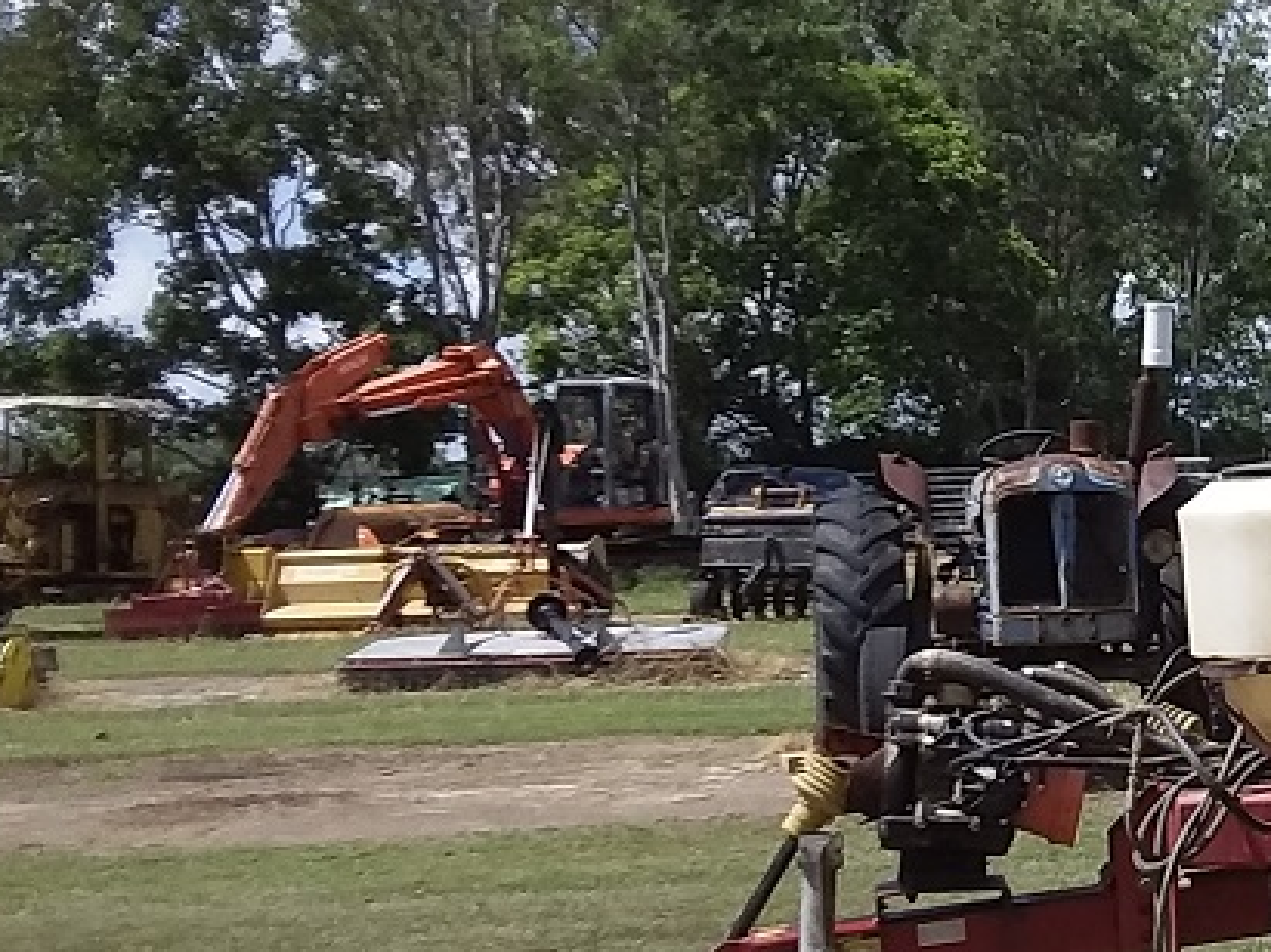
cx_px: 1877
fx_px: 3267
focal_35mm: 89
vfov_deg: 16.6
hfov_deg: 19.4
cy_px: 587
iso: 40
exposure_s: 1/1776
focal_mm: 2.91
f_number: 1.9
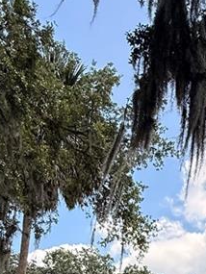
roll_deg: -0.5
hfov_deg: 23.4
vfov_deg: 24.7
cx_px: 222
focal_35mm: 59
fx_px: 468
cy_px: 418
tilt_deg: +2.0
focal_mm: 2.22
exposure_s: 1/1087
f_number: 2.2
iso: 64
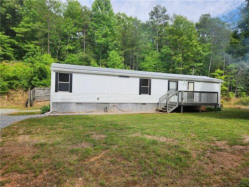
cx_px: 124
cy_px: 94
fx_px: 165
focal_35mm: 23
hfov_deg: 73.9
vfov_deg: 58.9
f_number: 1.8
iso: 20
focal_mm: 5.4
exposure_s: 1/1476
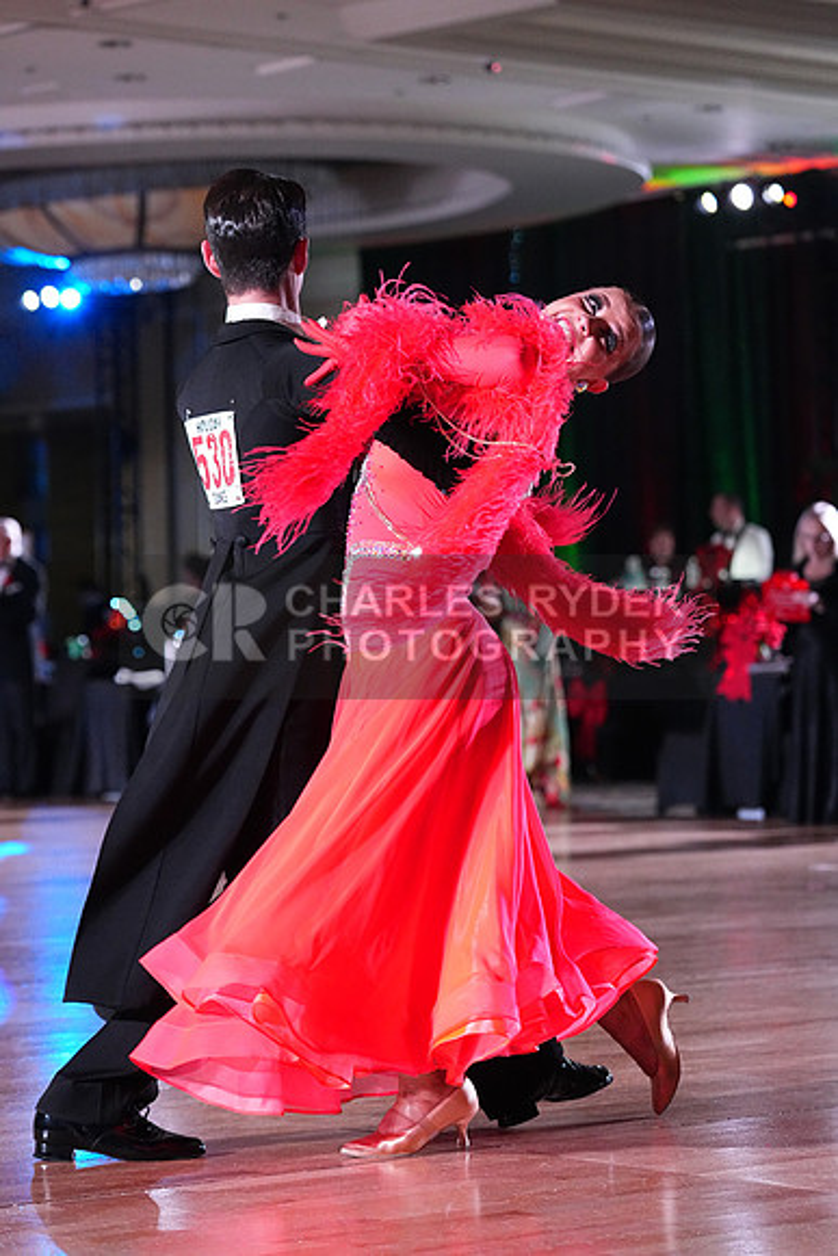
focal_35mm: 106
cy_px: 628
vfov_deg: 19.3
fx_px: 3699
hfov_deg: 12.9
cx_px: 419
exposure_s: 1/400
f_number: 4.5
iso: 8000
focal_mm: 106
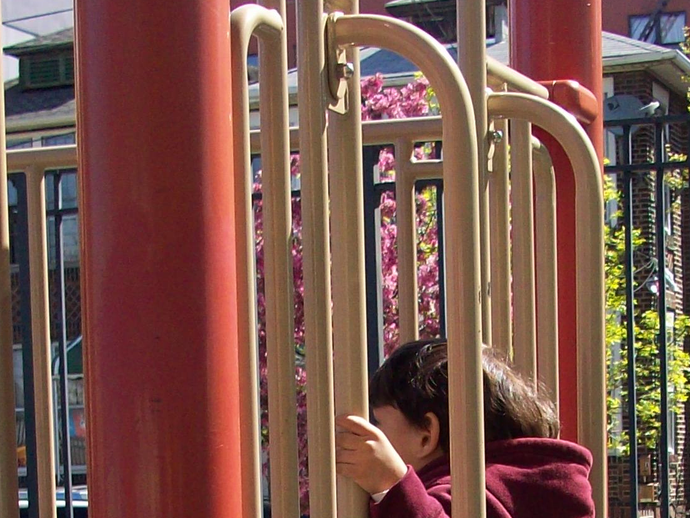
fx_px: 2013
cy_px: 731
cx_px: 388
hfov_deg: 19.4
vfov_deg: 13.9
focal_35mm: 101
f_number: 2.8
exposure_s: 1/503
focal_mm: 5.7
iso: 64
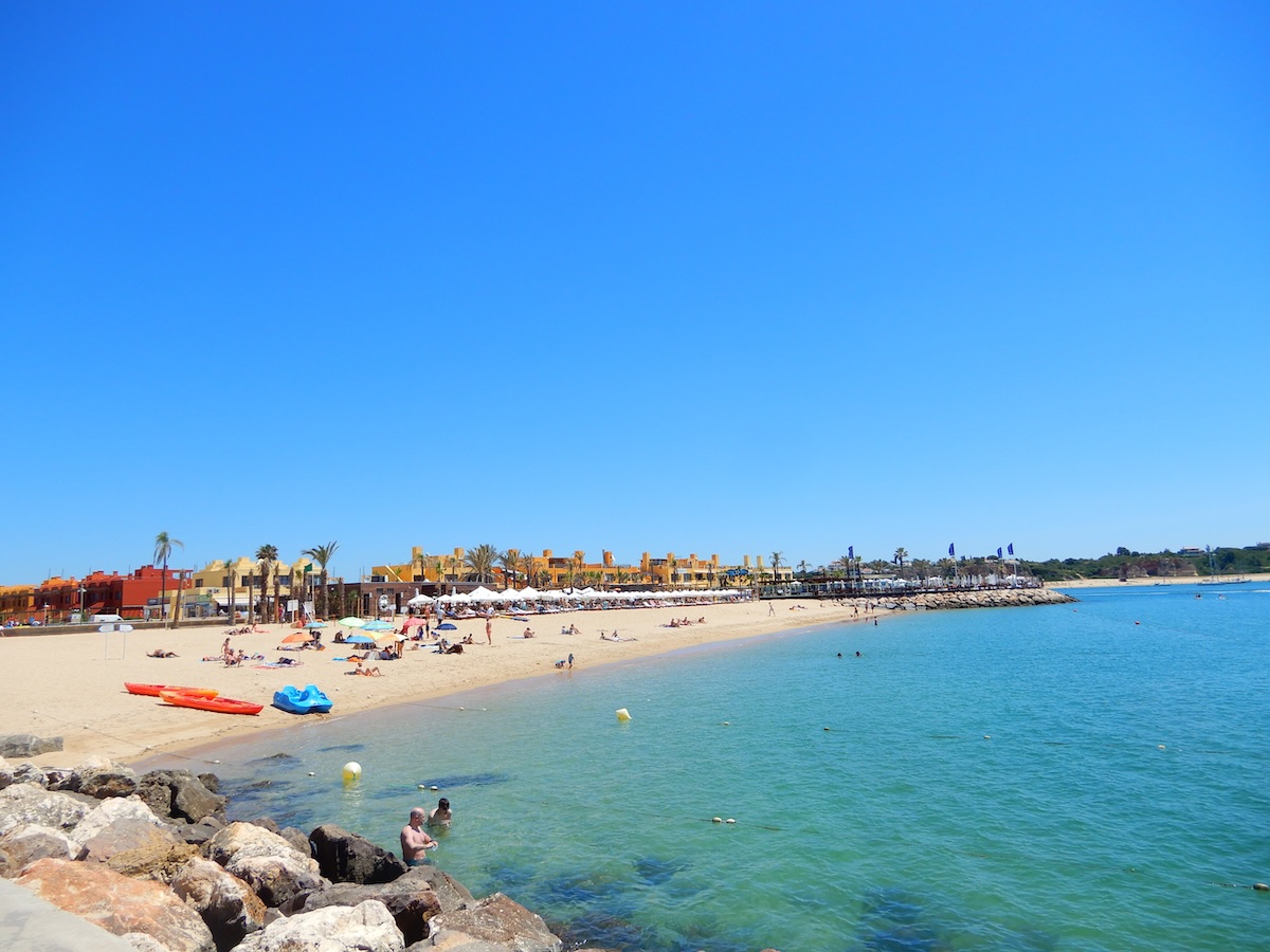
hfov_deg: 71.6
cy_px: 476
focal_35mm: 24
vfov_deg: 56.8
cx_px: 635
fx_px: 881
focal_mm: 4.3
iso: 80
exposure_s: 1/1250
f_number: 3.4
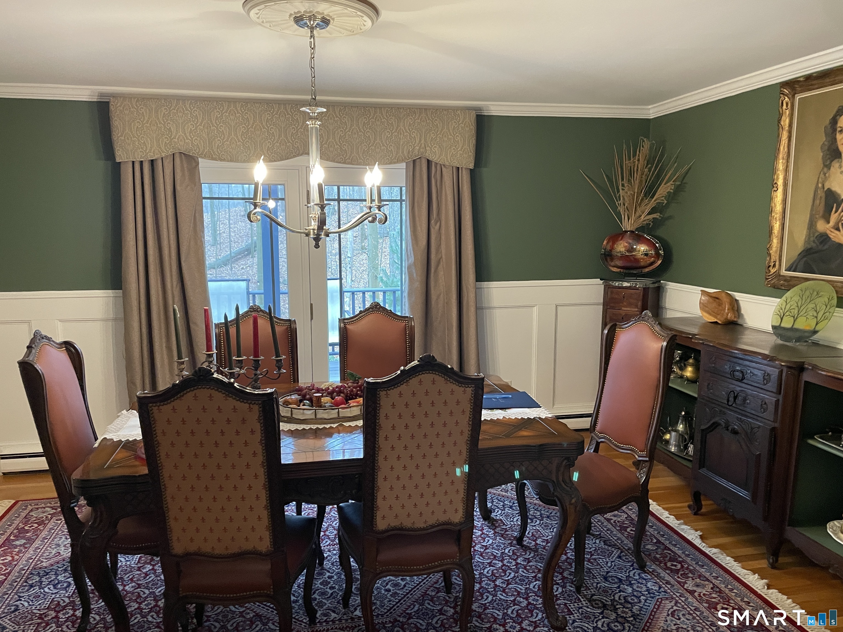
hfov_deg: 67.3
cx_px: 422
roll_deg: +1.3
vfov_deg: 53.1
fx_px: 633
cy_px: 316
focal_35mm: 26
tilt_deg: -10.5
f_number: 1.6
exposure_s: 1/60
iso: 320
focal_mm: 4.2
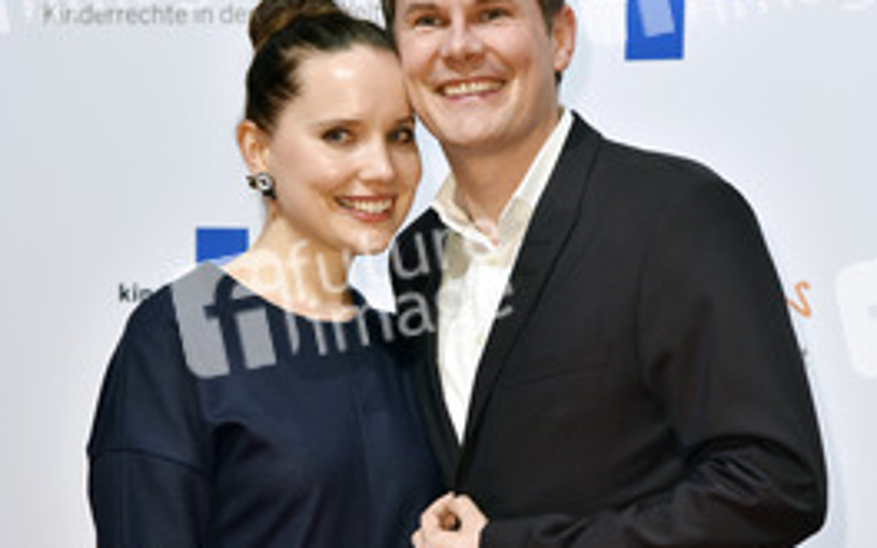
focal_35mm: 142
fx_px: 3394
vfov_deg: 9.2
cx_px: 438
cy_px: 465
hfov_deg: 14.7
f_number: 5.6
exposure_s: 1/160
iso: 2000
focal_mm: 92
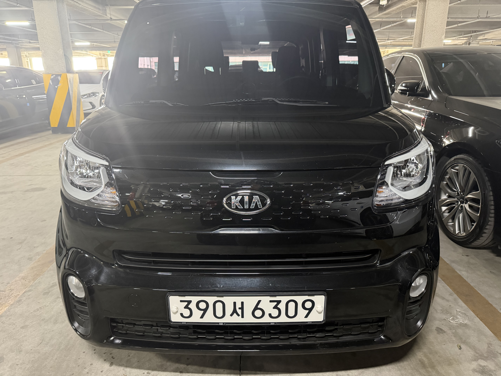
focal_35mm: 24
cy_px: 188
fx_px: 347
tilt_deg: -18.0
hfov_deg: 71.6
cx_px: 250
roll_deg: +0.8
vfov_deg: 56.8
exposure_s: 1/40
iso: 800
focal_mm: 6.76
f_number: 1.78
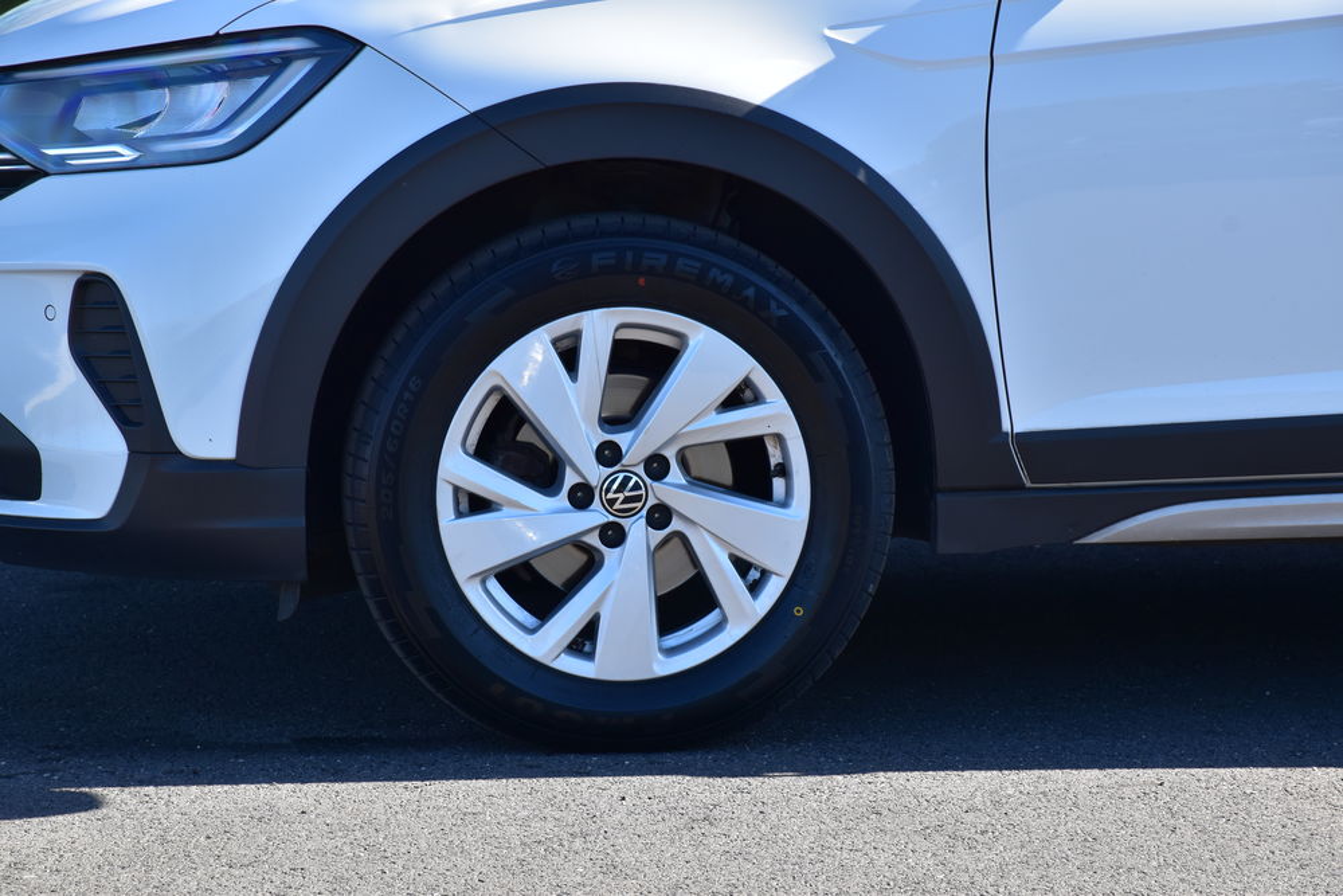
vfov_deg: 9.6
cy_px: 448
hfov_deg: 14.4
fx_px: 5316
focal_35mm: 142
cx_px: 672
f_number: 10
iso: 400
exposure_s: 1/200
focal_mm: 95
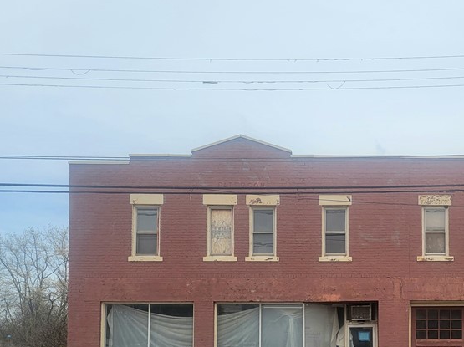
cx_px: 400
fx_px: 643
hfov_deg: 37.6
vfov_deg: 29.1
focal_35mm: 48
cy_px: 305
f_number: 1.8
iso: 40
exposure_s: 1/2500
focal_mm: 5.4
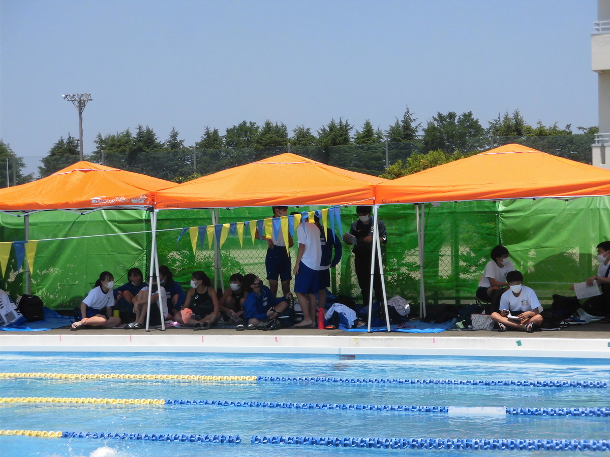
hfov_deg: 21.8
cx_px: 305
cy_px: 228
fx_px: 1586
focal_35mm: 90
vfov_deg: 16.4
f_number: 4.7
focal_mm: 16.15
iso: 100
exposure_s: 1/1000
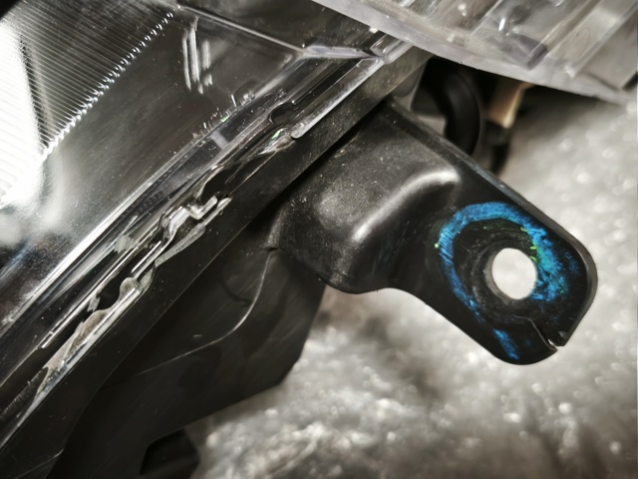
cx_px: 319
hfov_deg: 52.6
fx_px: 645
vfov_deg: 40.7
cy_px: 240
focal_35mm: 35
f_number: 1.7
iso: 800
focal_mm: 5.35
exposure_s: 1/33.3
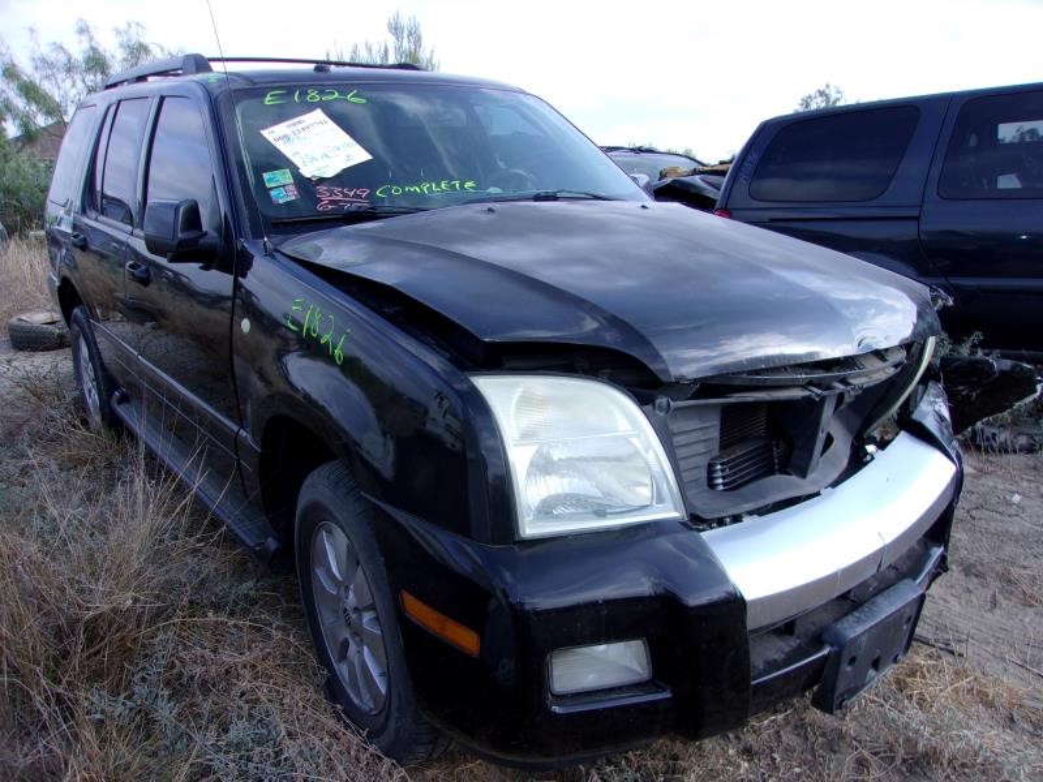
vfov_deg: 51.4
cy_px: 391
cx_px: 522
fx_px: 814
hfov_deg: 65.3
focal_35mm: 27
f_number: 3
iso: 80
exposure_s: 1/400
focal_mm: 4.9
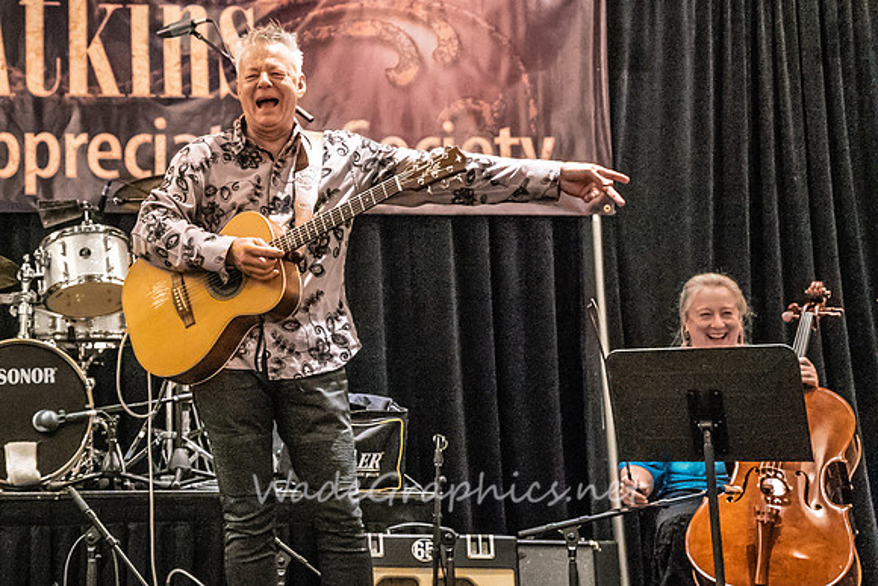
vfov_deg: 15.3
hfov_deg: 22.4
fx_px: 2183
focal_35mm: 89
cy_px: 228
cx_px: 164
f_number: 5.6
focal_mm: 55
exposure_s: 1/200
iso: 12800
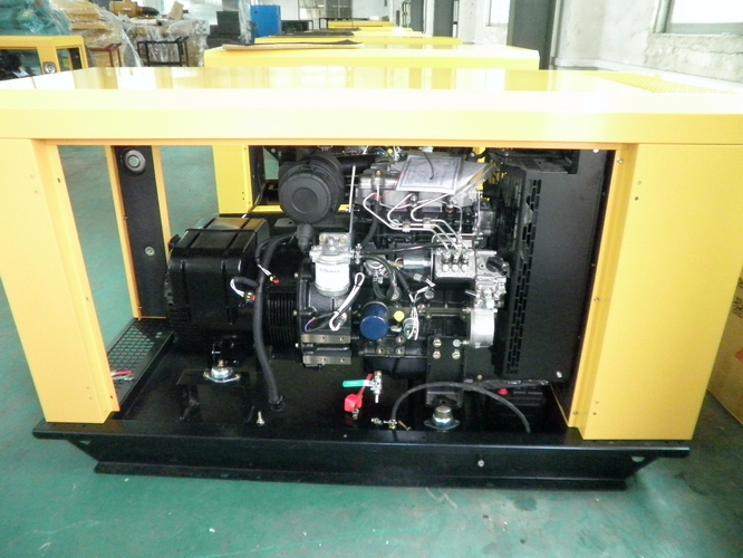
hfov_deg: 67.3
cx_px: 372
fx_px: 558
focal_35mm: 26
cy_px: 279
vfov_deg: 53.1
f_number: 2.6
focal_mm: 4.65
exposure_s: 1/100
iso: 800
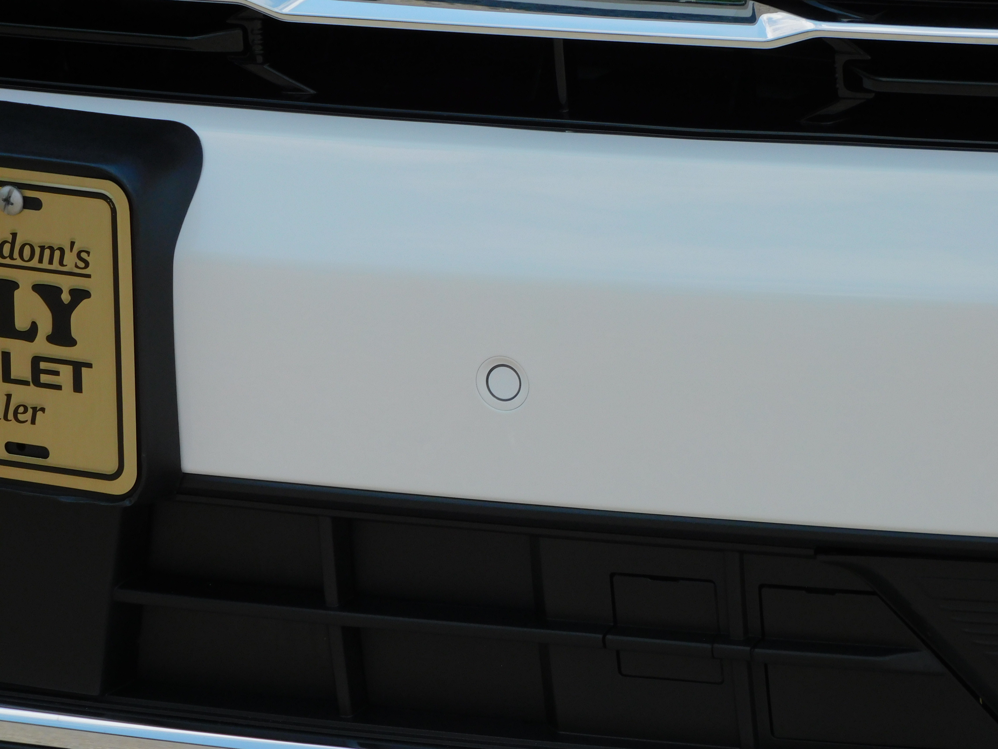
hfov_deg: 7.3
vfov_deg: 5.5
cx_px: 499
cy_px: 374
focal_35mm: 270
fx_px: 7784
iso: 125
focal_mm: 48.4
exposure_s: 1/640
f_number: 5.5
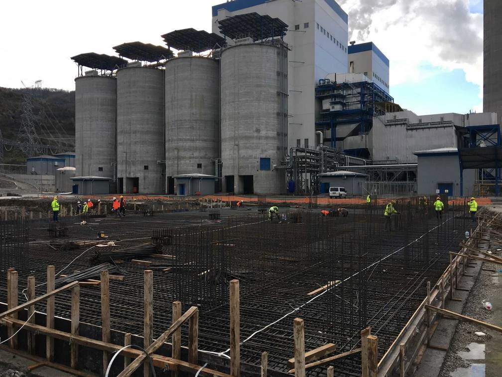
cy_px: 188
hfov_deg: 61.7
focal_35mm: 29
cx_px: 251
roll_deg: -0.7
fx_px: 421
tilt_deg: +2.2
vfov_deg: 48.2
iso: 25
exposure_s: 1/663
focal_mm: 4.15
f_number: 2.2
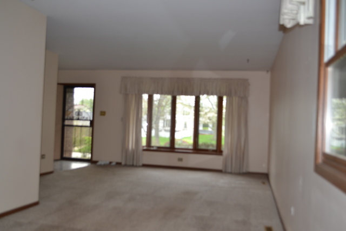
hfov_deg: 53.1
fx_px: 346
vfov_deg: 36.9
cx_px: 173
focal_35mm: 36
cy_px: 116
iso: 280
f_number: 4
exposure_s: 1/125
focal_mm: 24
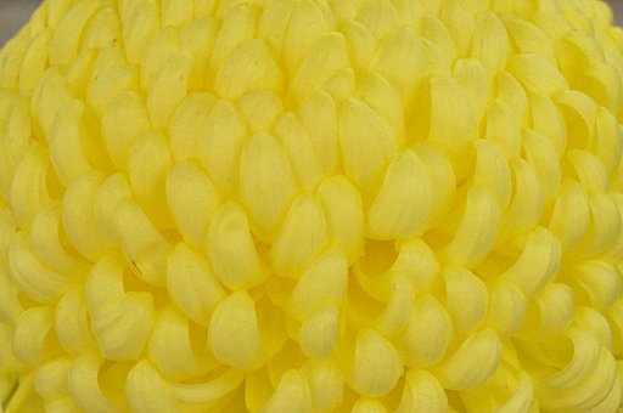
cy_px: 206
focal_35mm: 82
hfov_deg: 24.6
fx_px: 1426
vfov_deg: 16.5
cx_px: 312
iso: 3200
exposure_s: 1/400
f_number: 10
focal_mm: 55
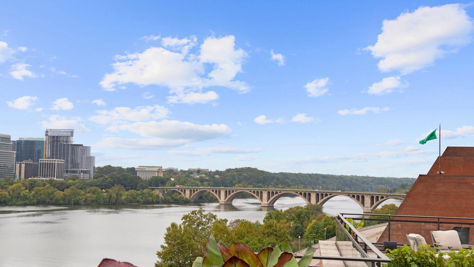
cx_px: 215
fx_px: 440
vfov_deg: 33.6
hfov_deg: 56.5
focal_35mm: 35
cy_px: 162
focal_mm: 30
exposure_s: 1/400
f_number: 8
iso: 100
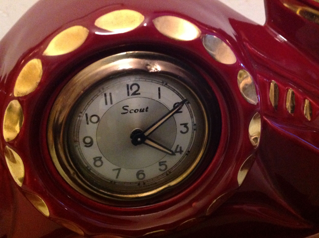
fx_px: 322
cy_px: 119
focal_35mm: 35
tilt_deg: -24.2
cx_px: 160
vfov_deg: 40.6
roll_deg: +6.7
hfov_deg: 52.7
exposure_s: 1/15
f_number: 2.4
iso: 800
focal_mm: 4.28
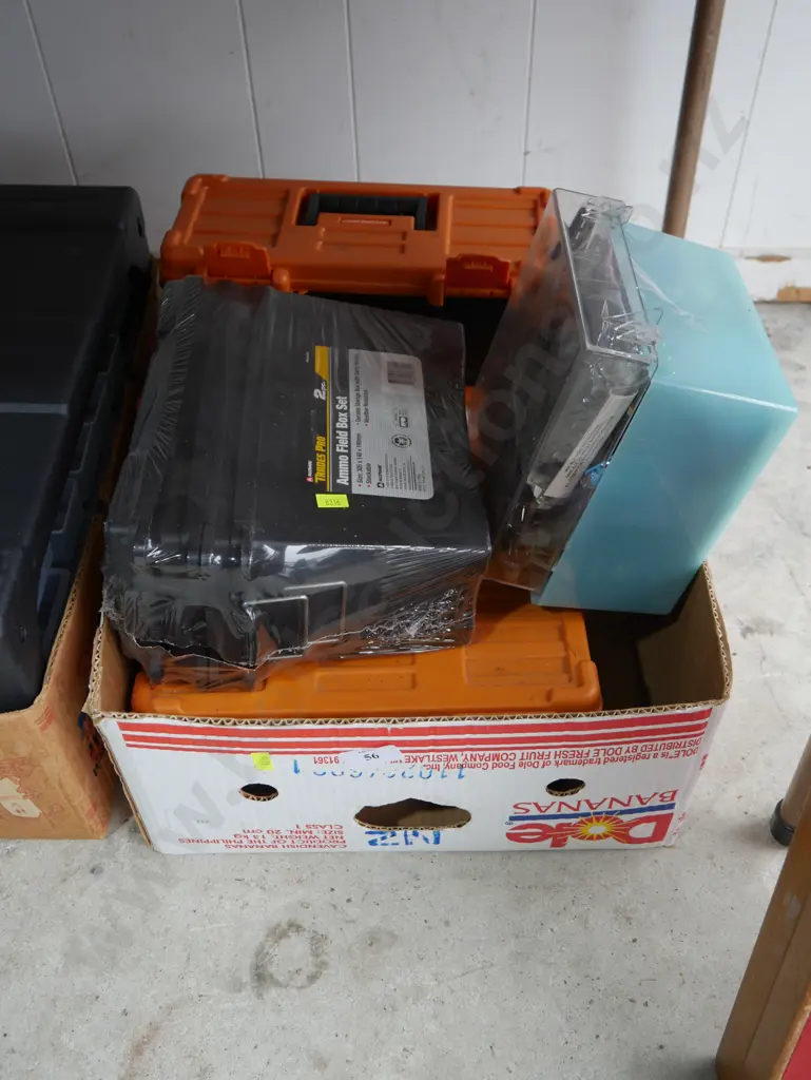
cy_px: 540
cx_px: 406
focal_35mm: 34
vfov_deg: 53.9
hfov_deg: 41.8
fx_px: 1061
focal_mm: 17
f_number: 4
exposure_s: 1/100
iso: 200
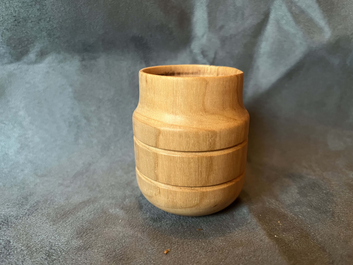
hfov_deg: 67.3
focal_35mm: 26
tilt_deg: -18.1
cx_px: 176
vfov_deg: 53.1
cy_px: 132
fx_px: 265
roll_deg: +1.4
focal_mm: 5.1
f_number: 1.6
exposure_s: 1/40
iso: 640
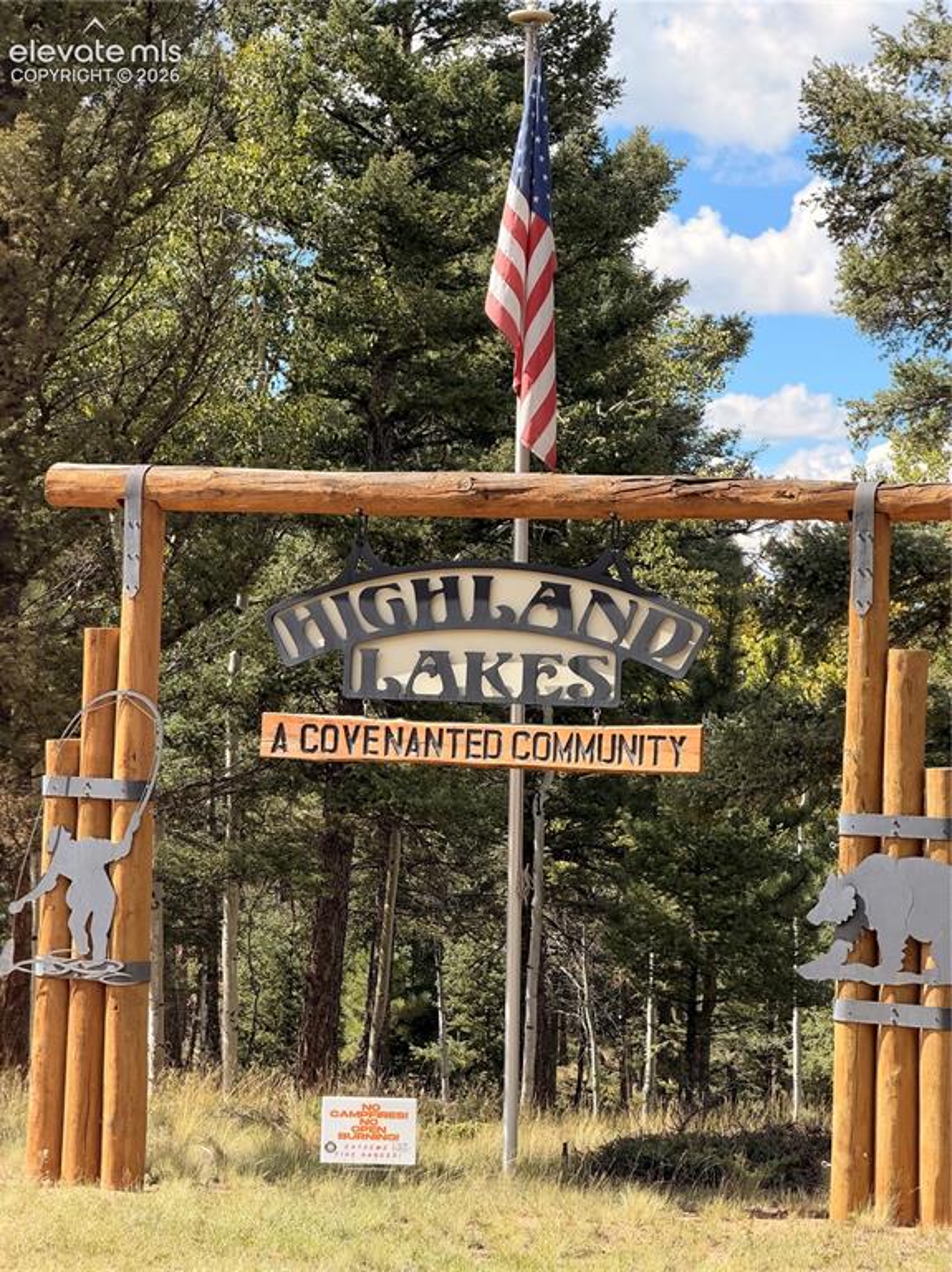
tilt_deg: +0.5
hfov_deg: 14.8
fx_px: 3671
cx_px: 476
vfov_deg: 19.7
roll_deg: -2.7
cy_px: 636
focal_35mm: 100
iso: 50
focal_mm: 16.89
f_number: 2.8
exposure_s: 1/455
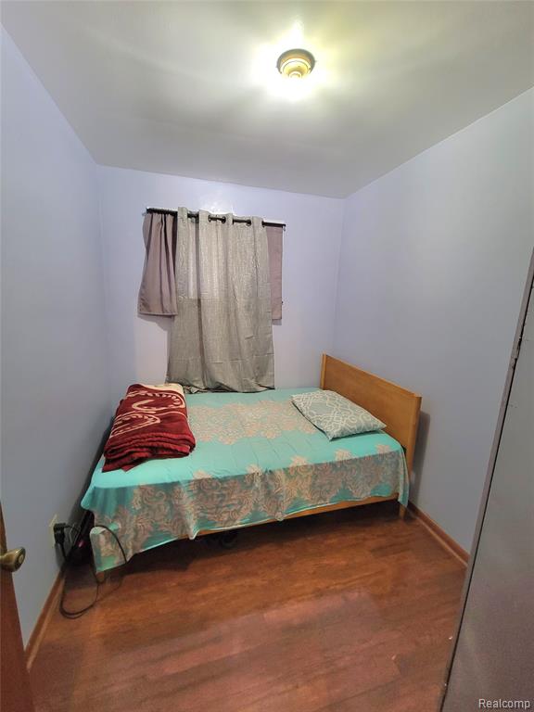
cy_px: 356
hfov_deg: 89.9
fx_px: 267
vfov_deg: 106.2
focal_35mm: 13
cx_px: 267
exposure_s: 1/30
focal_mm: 2.2
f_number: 2.2
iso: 320
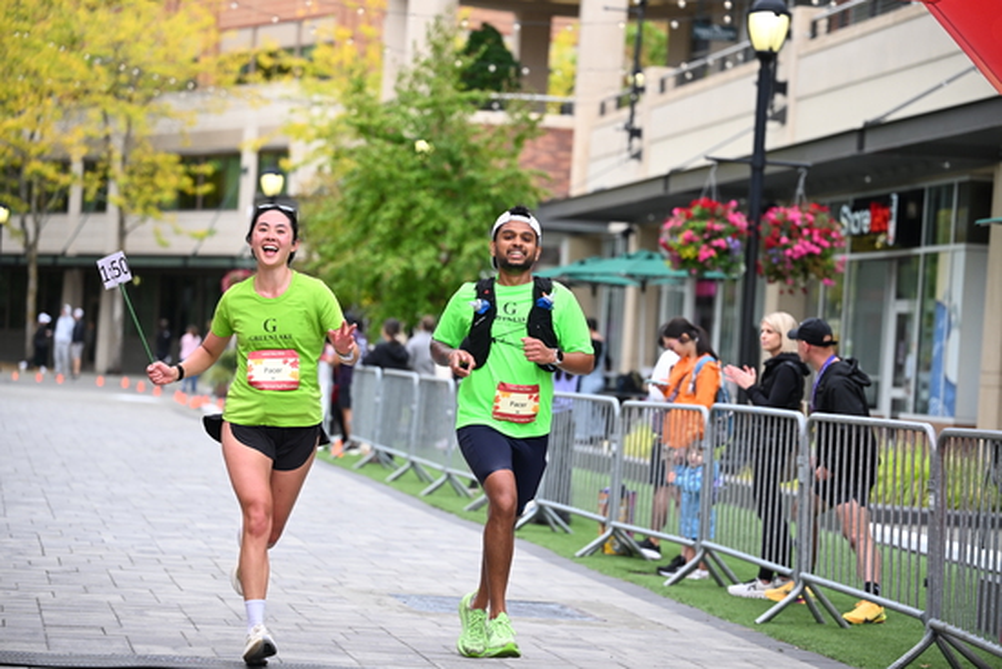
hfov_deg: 20.8
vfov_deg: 14.0
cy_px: 334
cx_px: 501
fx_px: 2728
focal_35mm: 98
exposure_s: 1/2000
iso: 800
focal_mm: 98
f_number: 2.8
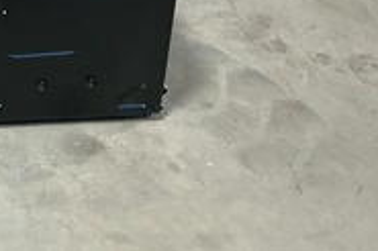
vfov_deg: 20.2
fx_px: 661
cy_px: -51
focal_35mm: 63
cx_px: -25
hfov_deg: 29.2
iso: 100
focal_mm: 3
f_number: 1.8
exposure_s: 1/60
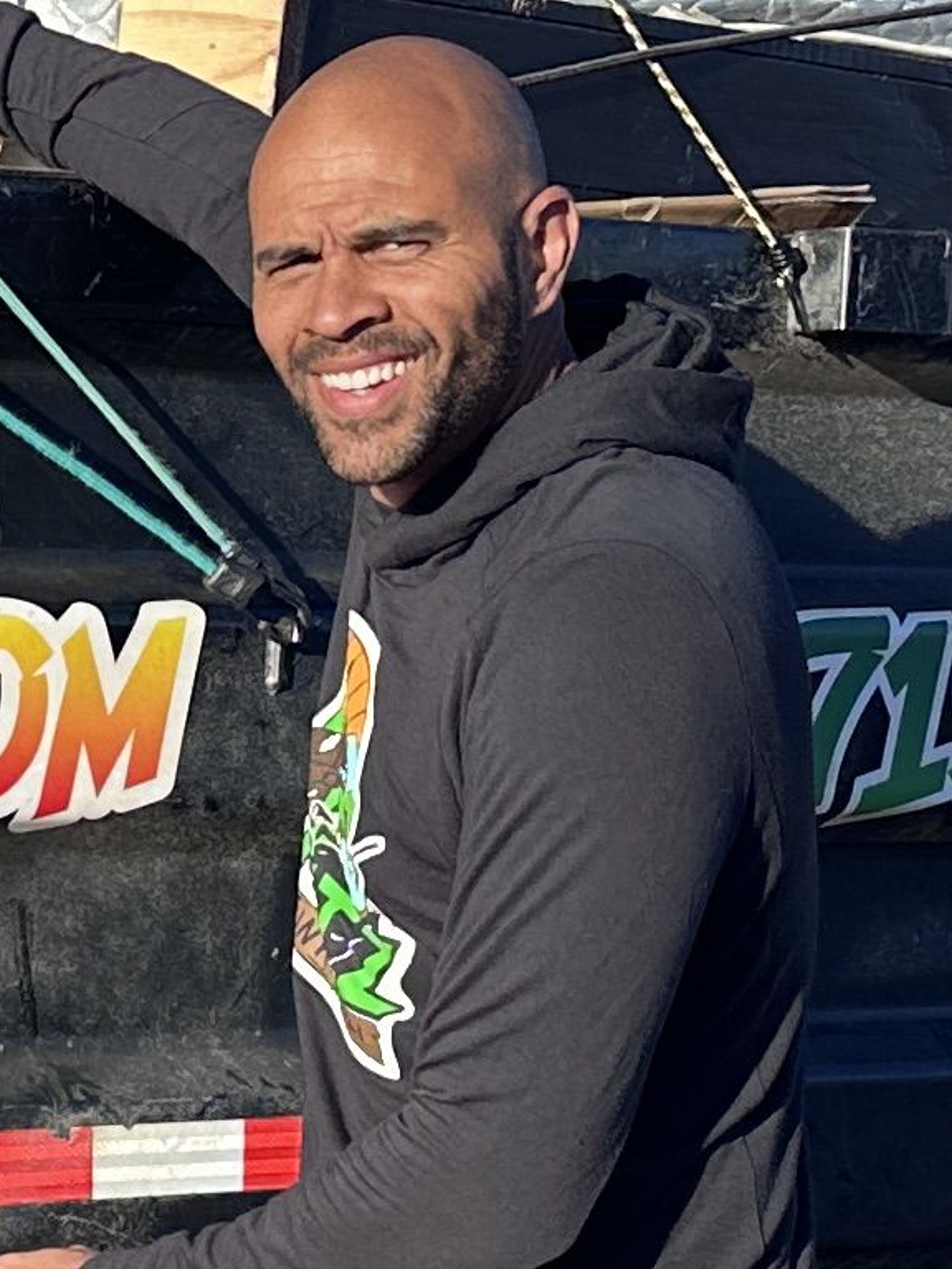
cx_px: -615
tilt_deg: -3.3
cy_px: 937
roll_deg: -0.7
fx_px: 4620
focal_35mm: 126
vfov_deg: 15.6
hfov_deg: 11.2
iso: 80
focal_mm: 6.86
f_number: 1.78
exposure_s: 1/1374
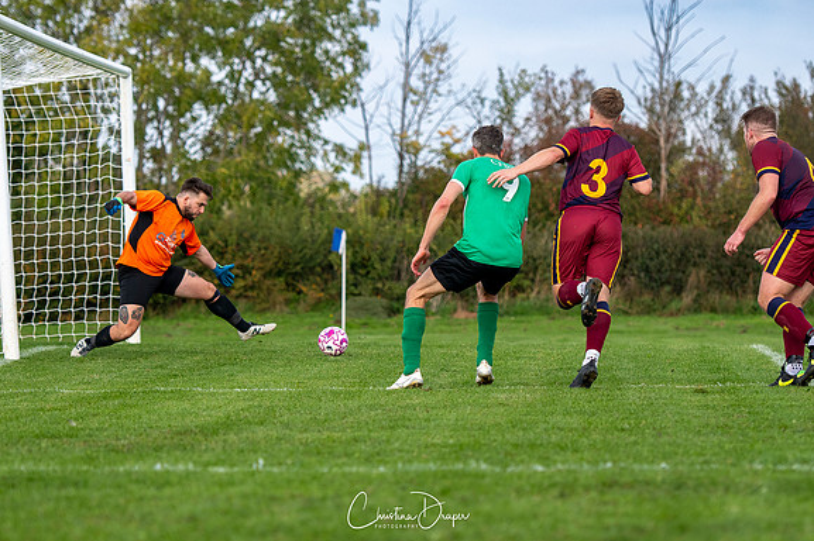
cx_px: 384
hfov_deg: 11.7
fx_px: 3977
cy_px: 249
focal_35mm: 176
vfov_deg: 7.8
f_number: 2.8
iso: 320
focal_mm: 105
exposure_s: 1/3200
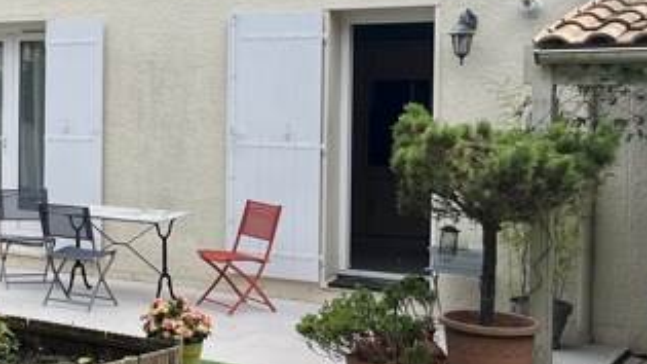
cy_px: 93
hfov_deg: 26.2
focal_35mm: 72
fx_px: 1235
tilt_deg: -0.8
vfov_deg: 16.7
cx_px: -125
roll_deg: -0.6
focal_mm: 5.1
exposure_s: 1/1325
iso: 50
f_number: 1.6
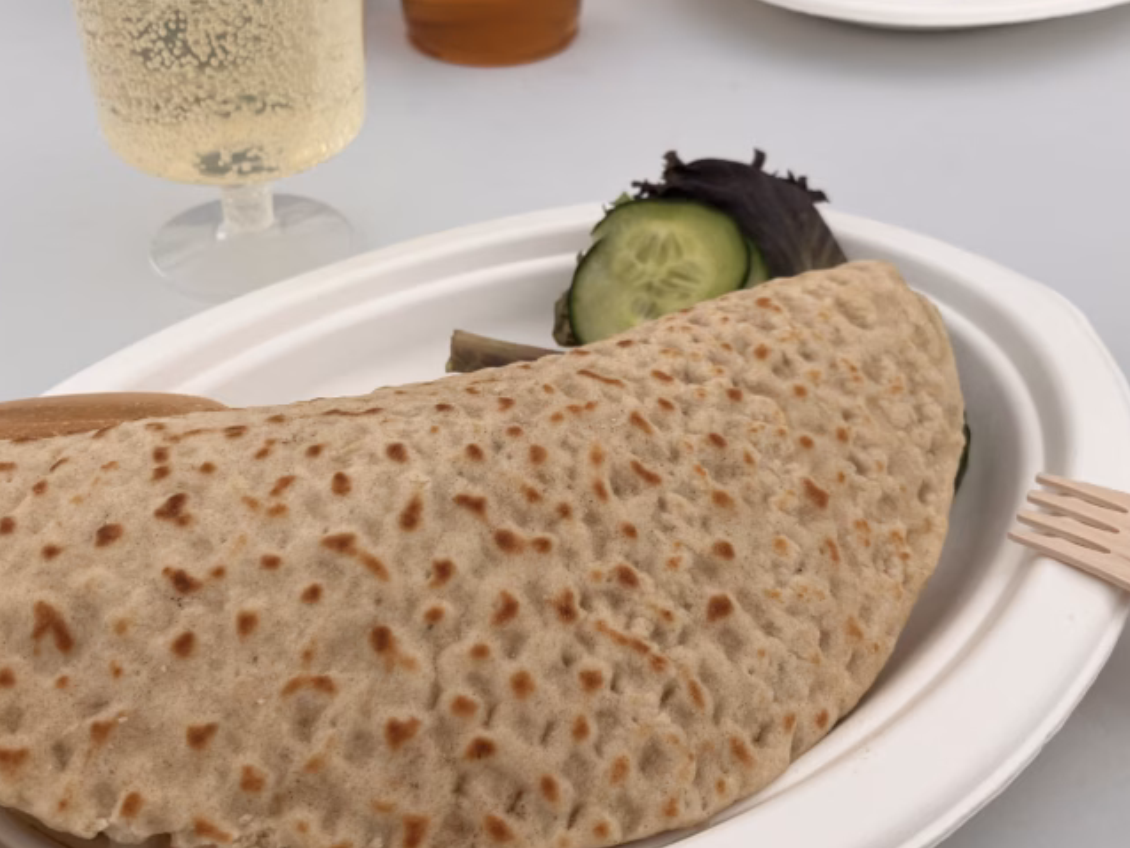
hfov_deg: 42.1
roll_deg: +2.3
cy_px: 319
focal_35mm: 45
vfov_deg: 32.0
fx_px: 1469
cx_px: 545
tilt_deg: -31.8
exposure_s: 1/585
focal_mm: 3.99
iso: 32
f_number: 1.8
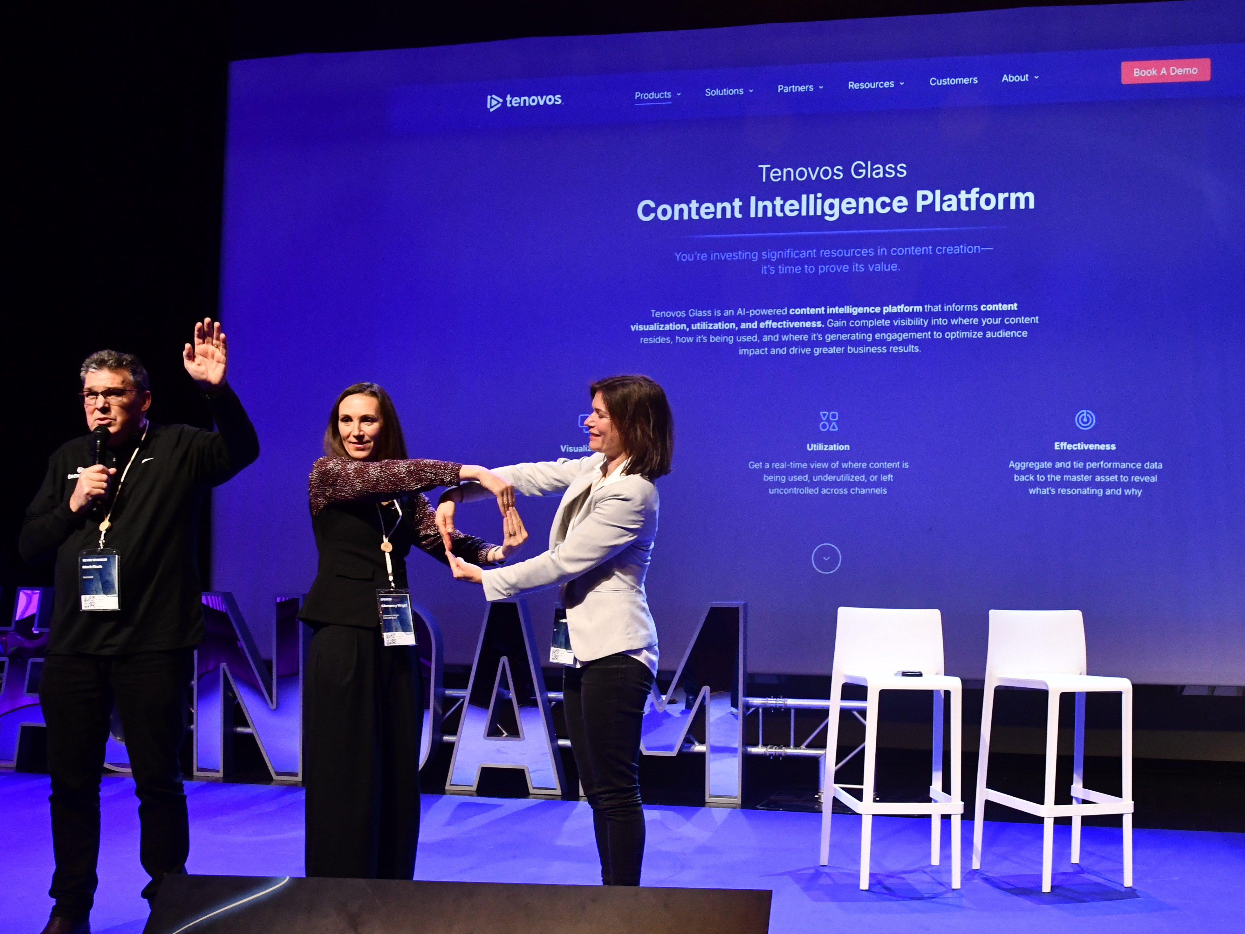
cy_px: 547
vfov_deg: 35.1
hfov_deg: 45.6
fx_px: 1475
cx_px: 717
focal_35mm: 41
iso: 2000
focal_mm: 20
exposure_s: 1/100
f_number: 5.6
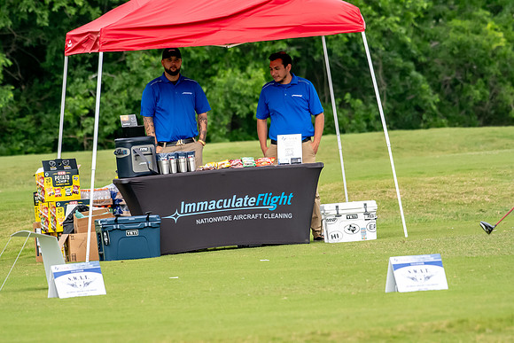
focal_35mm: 495
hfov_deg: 4.2
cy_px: 172
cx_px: 257
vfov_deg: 2.8
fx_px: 7069
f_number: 5.6
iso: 1250
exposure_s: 1/2000
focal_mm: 330
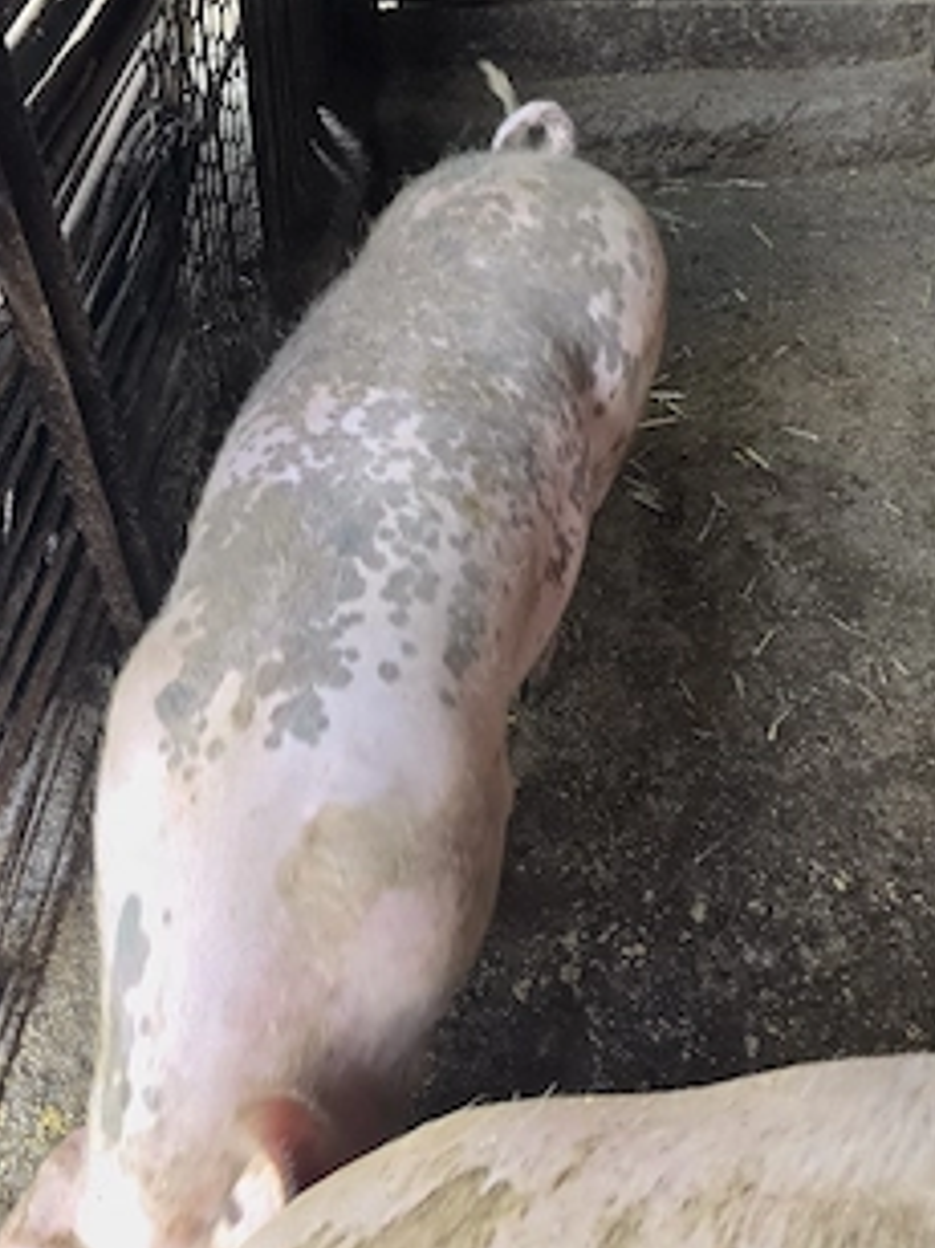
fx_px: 1081
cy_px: 663
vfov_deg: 59.9
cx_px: 378
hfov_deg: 46.5
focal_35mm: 30
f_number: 1.7
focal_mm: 6.3
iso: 200
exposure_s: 1/182
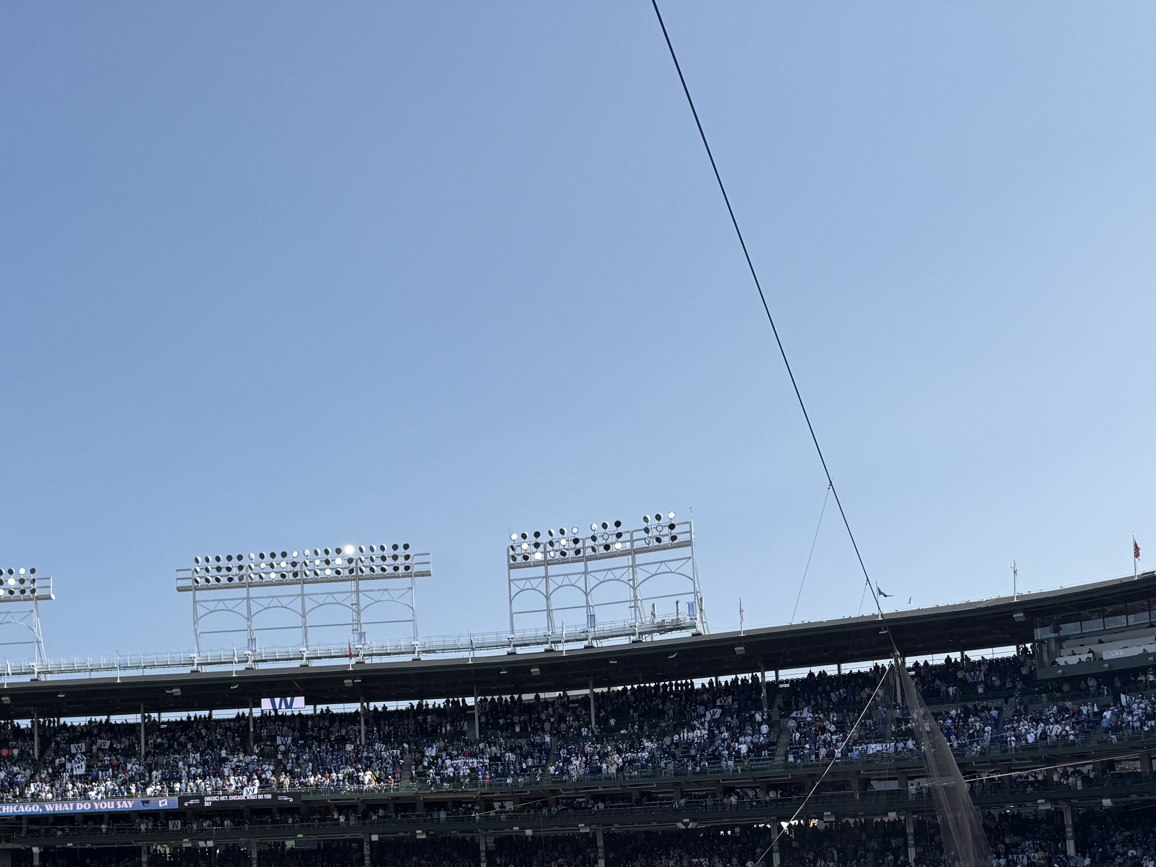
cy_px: 755
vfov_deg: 32.9
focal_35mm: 42
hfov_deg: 43.3
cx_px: 278
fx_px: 1403
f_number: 1.78
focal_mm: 6.76
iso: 80
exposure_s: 1/4167
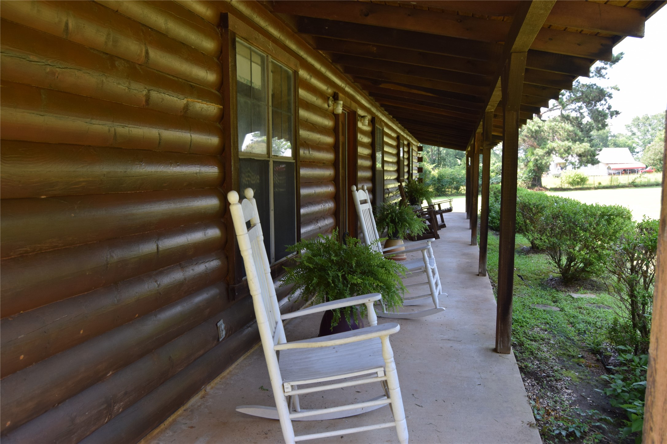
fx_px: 500
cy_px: 222
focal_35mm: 27
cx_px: 334
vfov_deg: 47.9
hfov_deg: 67.4
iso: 400
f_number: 6.3
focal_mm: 18
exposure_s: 1/160
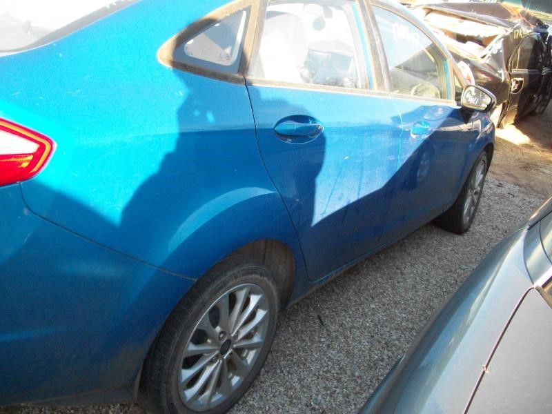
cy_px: 207
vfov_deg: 40.7
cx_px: 276
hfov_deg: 52.6
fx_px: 558
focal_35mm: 35
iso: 432
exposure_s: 1/500
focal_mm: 6.3
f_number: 3.1
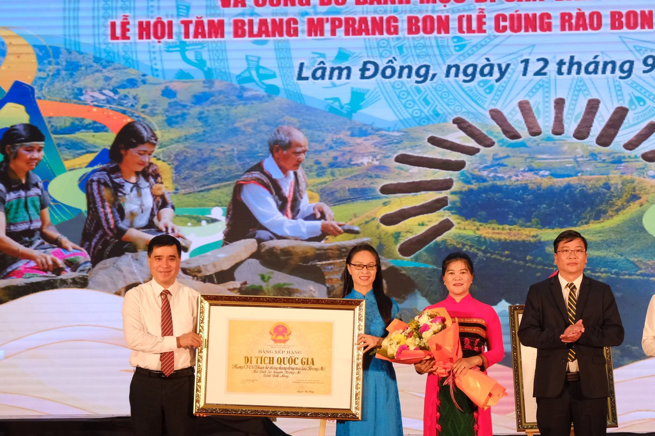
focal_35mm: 111
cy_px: 255
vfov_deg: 12.3
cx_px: 441
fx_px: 2018
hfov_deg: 18.4
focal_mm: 50.5
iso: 2000
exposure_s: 1/250
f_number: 5
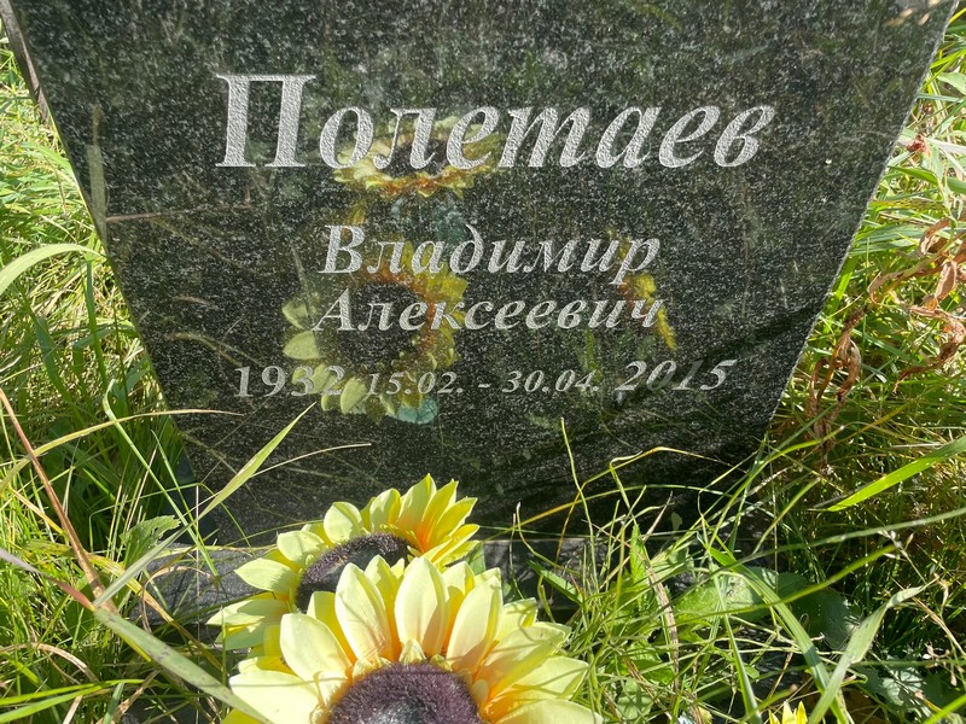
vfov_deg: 53.1
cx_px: 483
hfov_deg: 67.3
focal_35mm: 26
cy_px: 362
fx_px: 726
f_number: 1.6
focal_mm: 4.2
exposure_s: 1/932
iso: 32
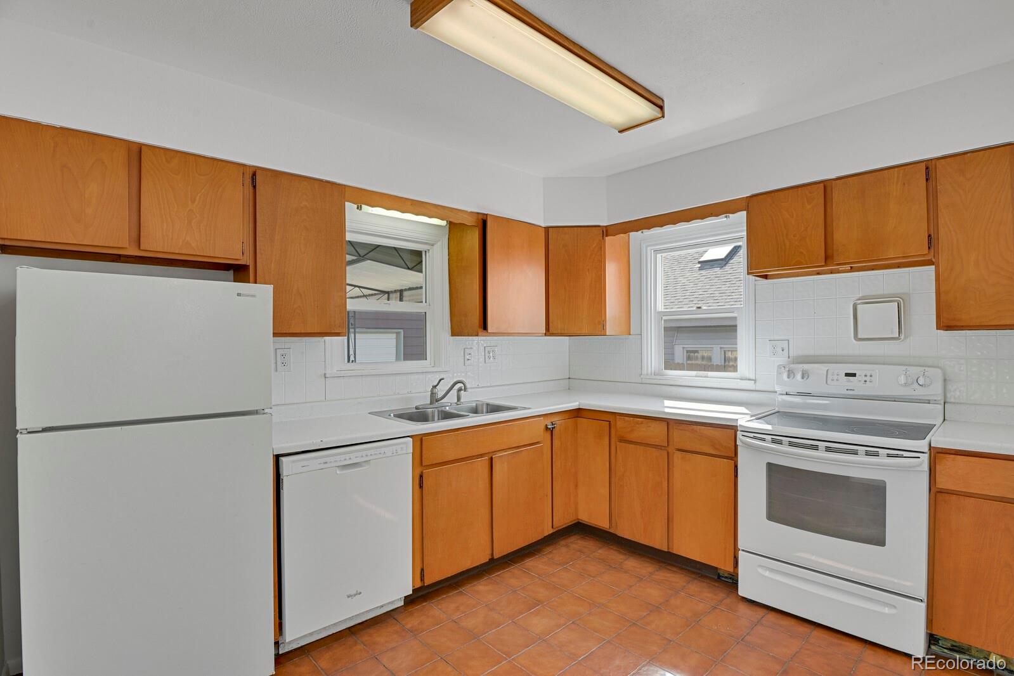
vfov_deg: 70.4
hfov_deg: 93.3
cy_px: 338
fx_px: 479
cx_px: 507
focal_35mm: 17
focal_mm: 17
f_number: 8
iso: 250
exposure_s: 1/3
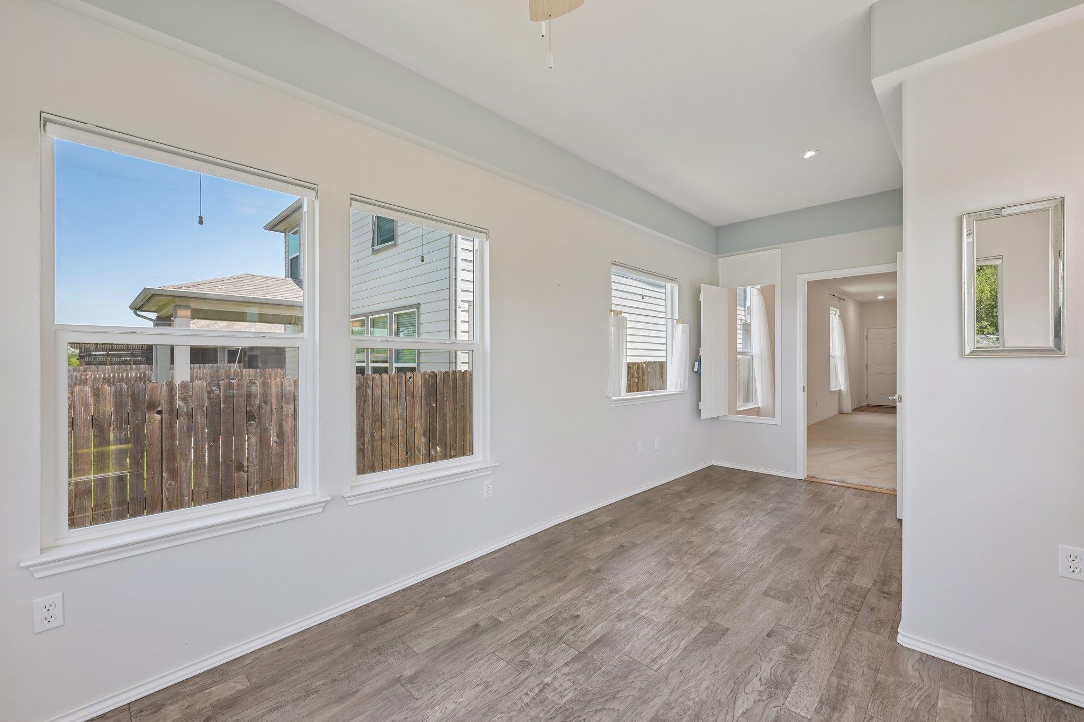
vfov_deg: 77.3
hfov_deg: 100.4
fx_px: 452
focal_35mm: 15
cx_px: 542
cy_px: 361
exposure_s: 1/30
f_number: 6.7
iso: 100
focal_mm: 15
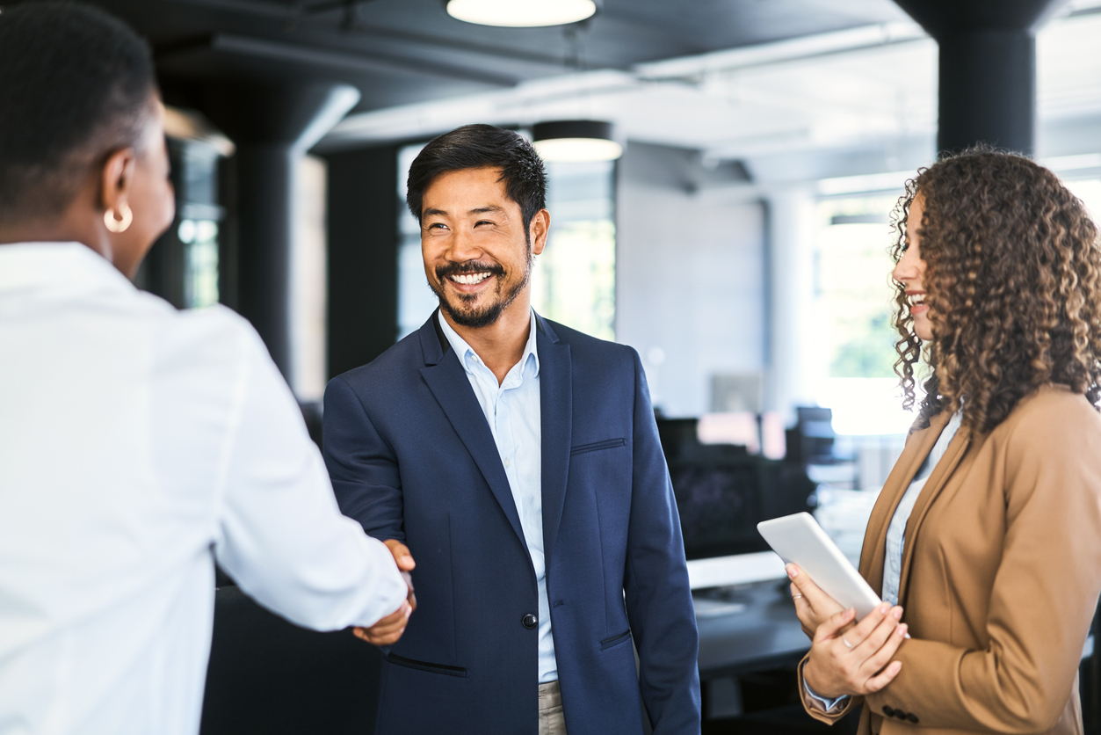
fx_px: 1682
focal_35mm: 55
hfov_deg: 36.2
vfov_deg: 24.6
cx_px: 550
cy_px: 368
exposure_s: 1/125
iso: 100
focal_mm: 55
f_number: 2
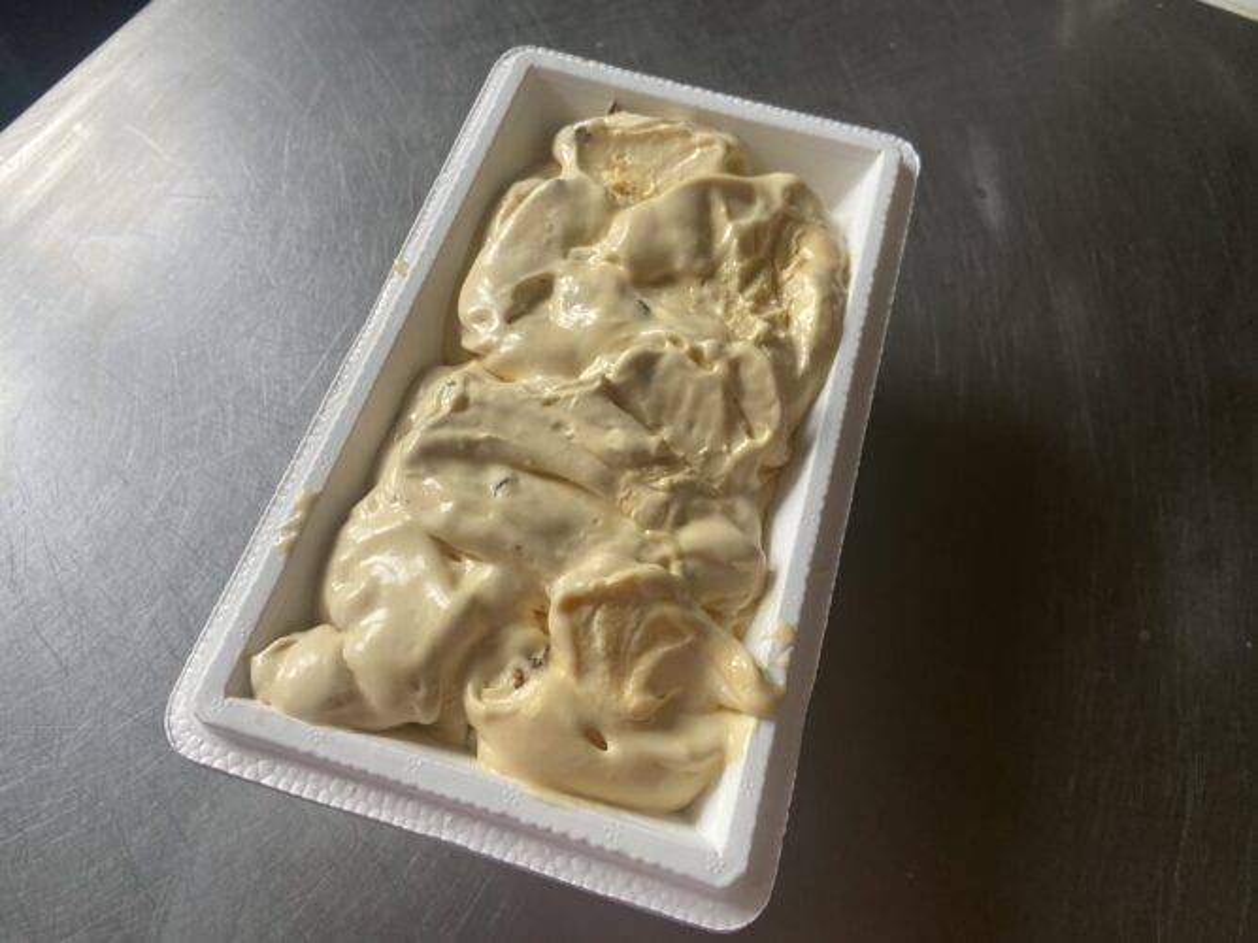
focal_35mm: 26
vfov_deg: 53.0
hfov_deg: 67.3
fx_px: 945
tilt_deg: -64.2
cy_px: 472
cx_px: 629
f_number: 1.8
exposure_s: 1/121
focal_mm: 4.25
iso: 80
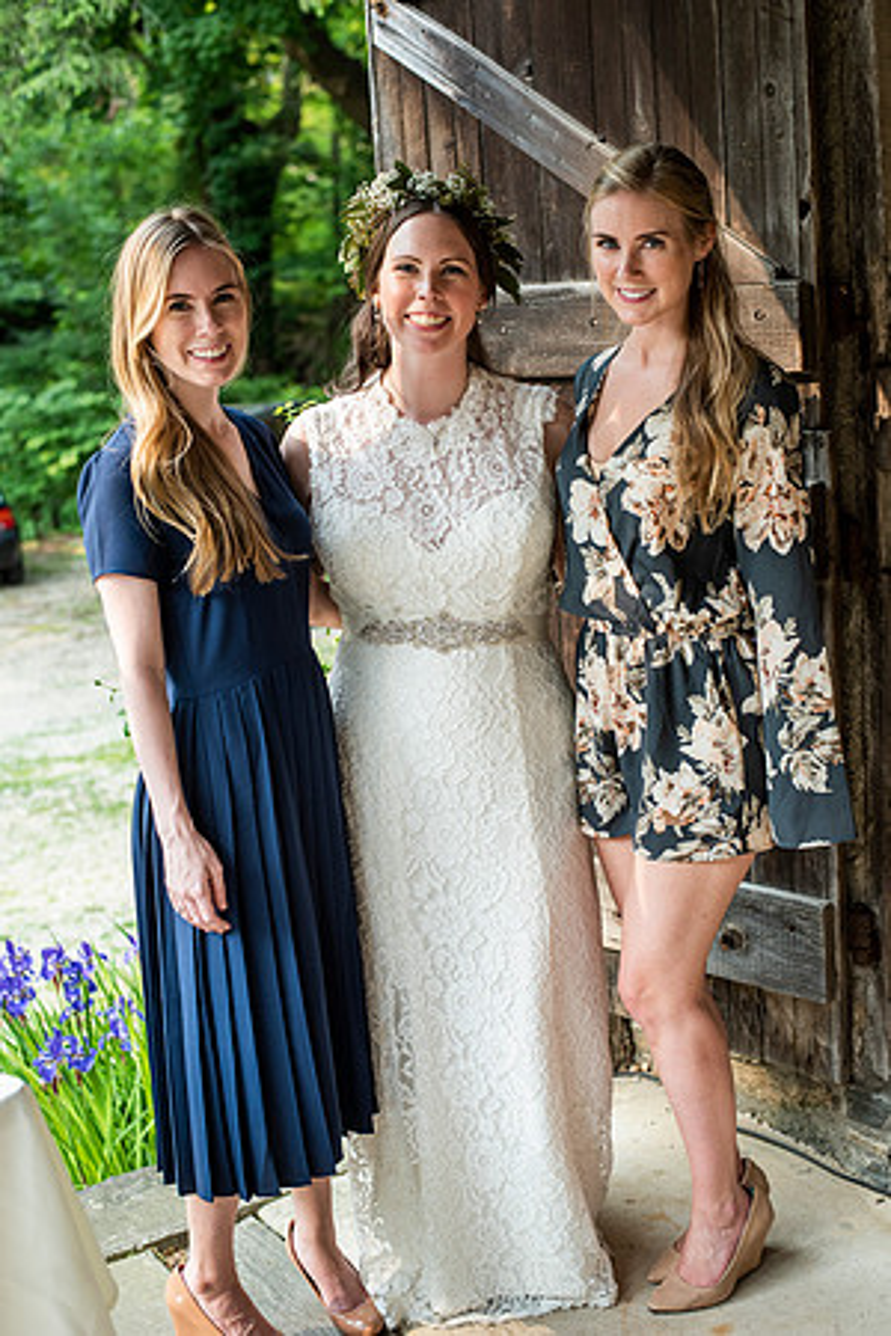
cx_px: 446
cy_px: 668
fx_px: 1856
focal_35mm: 50
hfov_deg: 27.0
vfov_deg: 39.6
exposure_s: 1/800
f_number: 3.5
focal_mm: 50
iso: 640
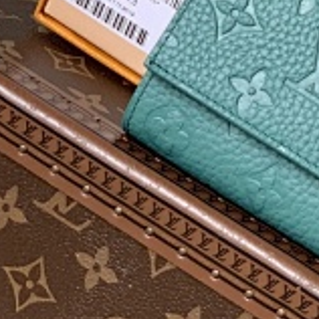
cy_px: -196
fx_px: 2429
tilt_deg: -12.9
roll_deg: -25.6
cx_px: 319
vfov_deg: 7.4
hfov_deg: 7.5
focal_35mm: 233
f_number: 2.4
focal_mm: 6
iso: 16
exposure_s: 1/130
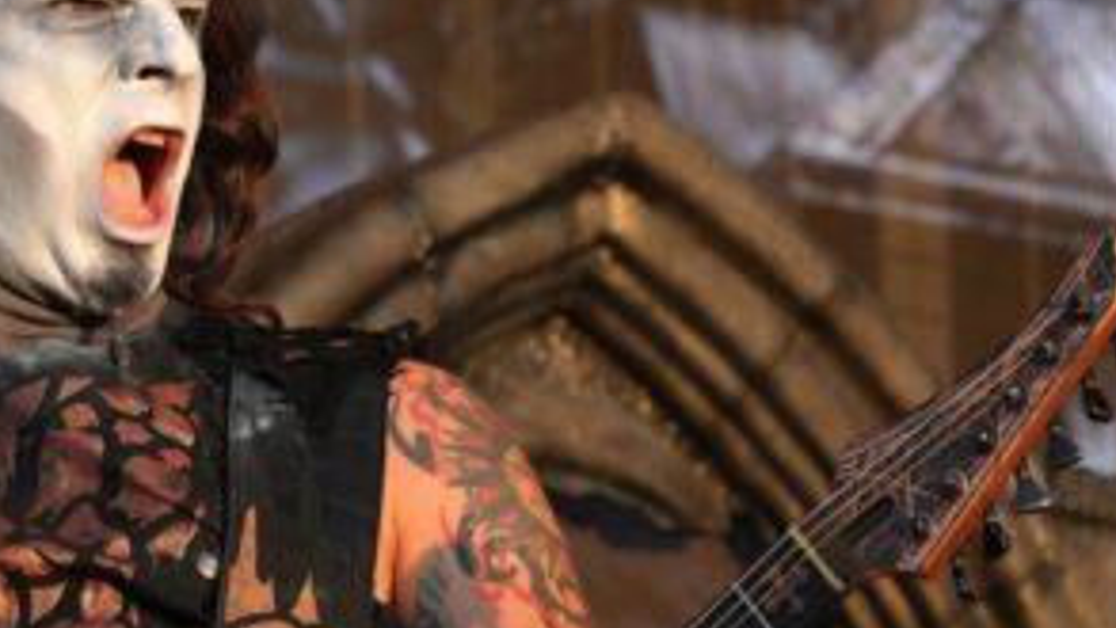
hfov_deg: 5.3
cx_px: 347
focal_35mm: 404
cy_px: 213
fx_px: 11958
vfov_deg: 3.0
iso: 160
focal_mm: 98
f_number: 5.6
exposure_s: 1/160
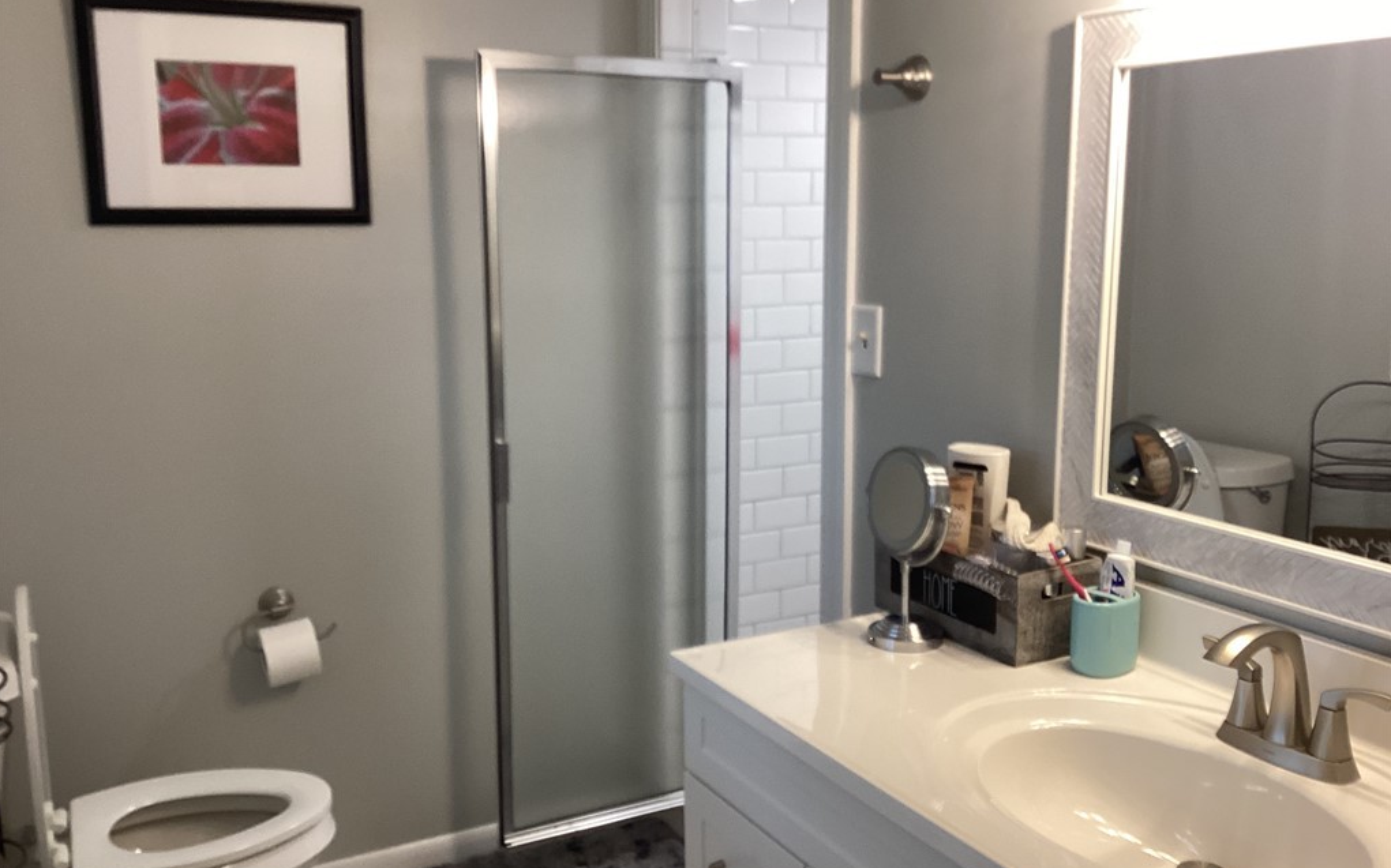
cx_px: 694
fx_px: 1251
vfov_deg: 38.3
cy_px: 451
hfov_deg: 58.2
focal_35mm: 33
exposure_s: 1/60
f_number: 2.4
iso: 100
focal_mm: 3.3
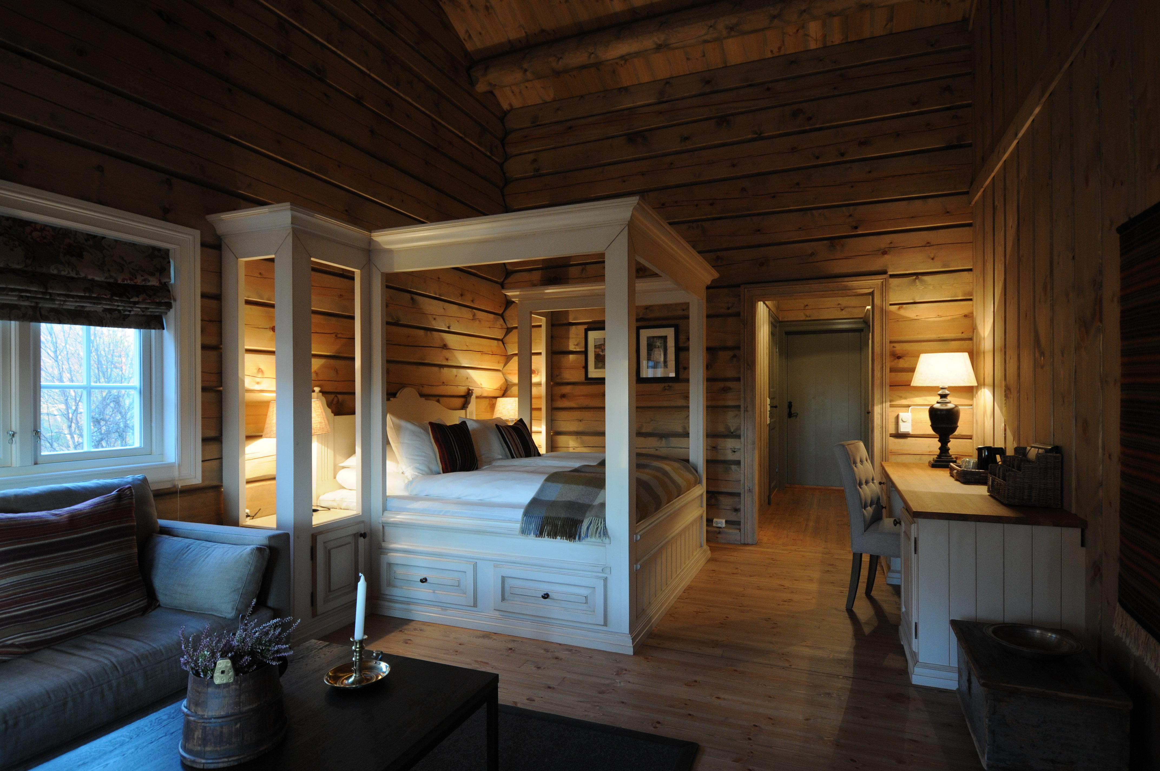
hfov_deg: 85.5
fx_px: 628
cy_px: 386
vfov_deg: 63.1
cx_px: 580
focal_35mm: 20
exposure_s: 1/8
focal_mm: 13
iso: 400
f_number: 4.5
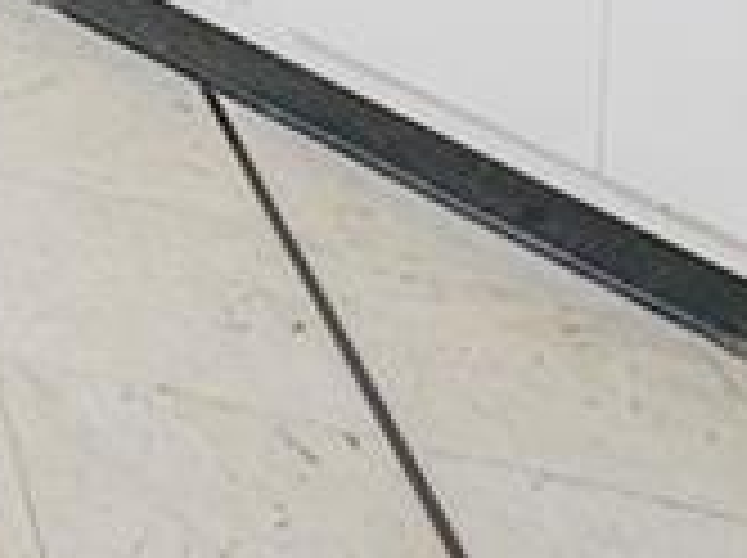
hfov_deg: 14.3
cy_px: -963
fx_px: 1918
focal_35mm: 89
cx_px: -1076
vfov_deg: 11.8
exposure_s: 1/60
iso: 2000
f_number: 5
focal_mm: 10
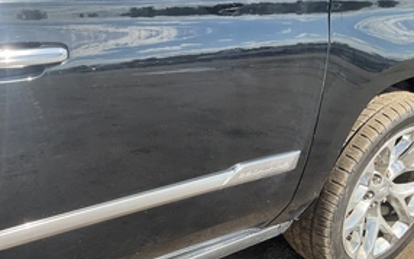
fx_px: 485
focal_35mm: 43
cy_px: 126
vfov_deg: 29.9
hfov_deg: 45.4
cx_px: 135
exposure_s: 1/700
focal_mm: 3
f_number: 1.8
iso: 25
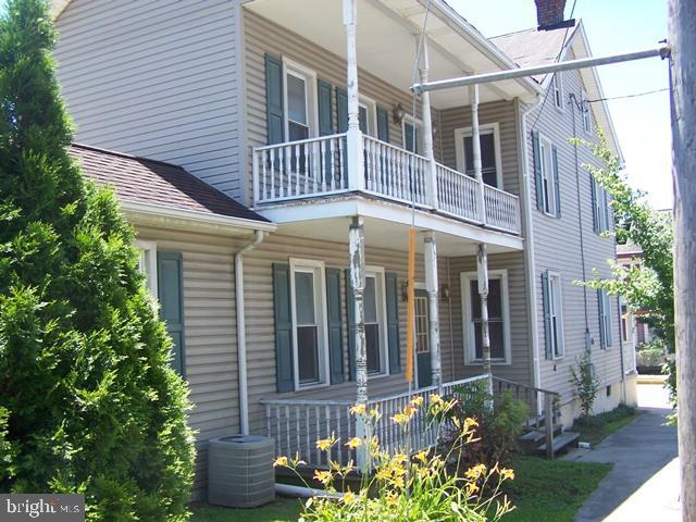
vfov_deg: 37.7
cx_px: 348
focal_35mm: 38
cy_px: 261
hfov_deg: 49.0
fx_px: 764
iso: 80
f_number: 2.8
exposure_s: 1/250
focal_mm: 6.3
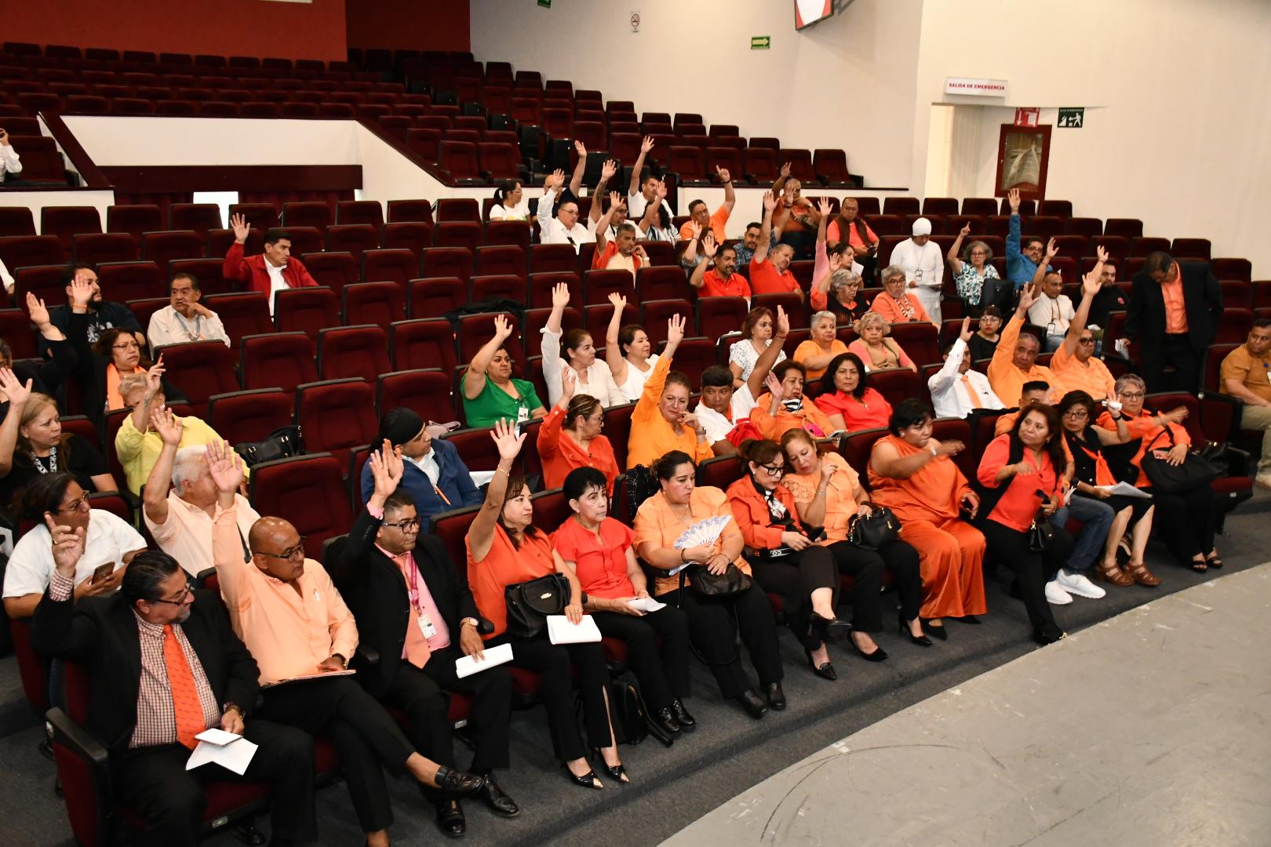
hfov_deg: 57.2
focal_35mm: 33
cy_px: 424
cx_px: 636
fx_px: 1165
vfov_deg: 40.0
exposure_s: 1/60
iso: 2800
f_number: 4
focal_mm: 22
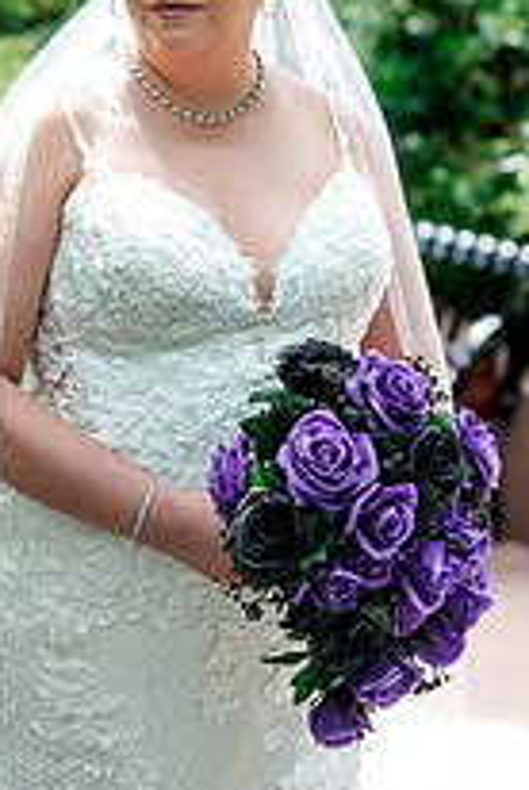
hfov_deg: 12.6
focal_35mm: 109
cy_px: 207
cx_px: 134
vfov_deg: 18.6
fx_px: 2394
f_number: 2
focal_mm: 50
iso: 320
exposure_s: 1/1000
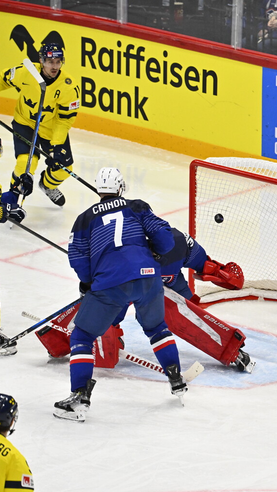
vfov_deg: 5.1
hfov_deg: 2.8
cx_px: 240
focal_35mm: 427
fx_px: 5578
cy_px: 256
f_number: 4
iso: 2500
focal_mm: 260
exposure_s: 1/1250
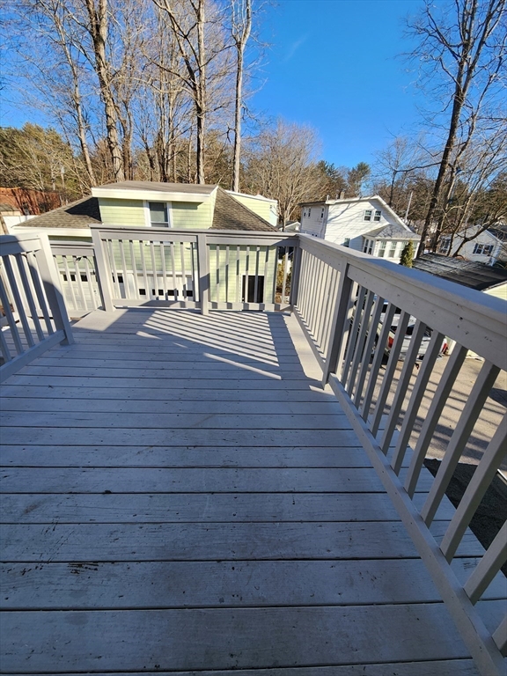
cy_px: 338
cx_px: 254
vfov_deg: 106.2
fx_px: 254
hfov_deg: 89.9
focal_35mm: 13
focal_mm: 2.2
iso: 50
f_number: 2.2
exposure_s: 1/859
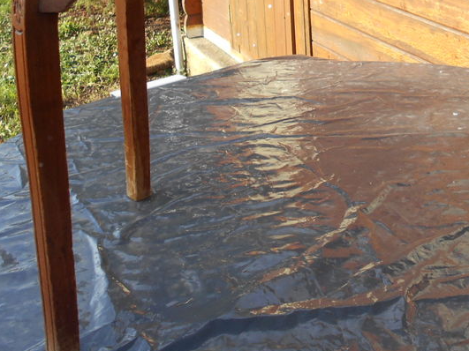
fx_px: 664
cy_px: 74
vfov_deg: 29.1
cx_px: 309
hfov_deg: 38.5
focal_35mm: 49
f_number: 3.2
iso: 80
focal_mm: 4.6
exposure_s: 1/160
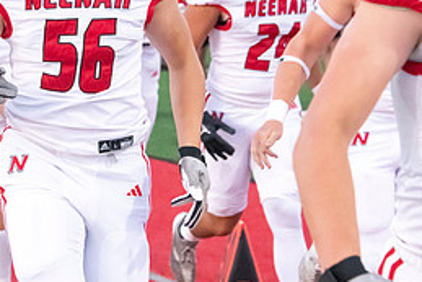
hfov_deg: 7.9
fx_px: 3049
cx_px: 106
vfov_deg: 5.3
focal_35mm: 260
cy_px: 32
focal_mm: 116
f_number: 7.1
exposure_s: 1/800
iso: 10000
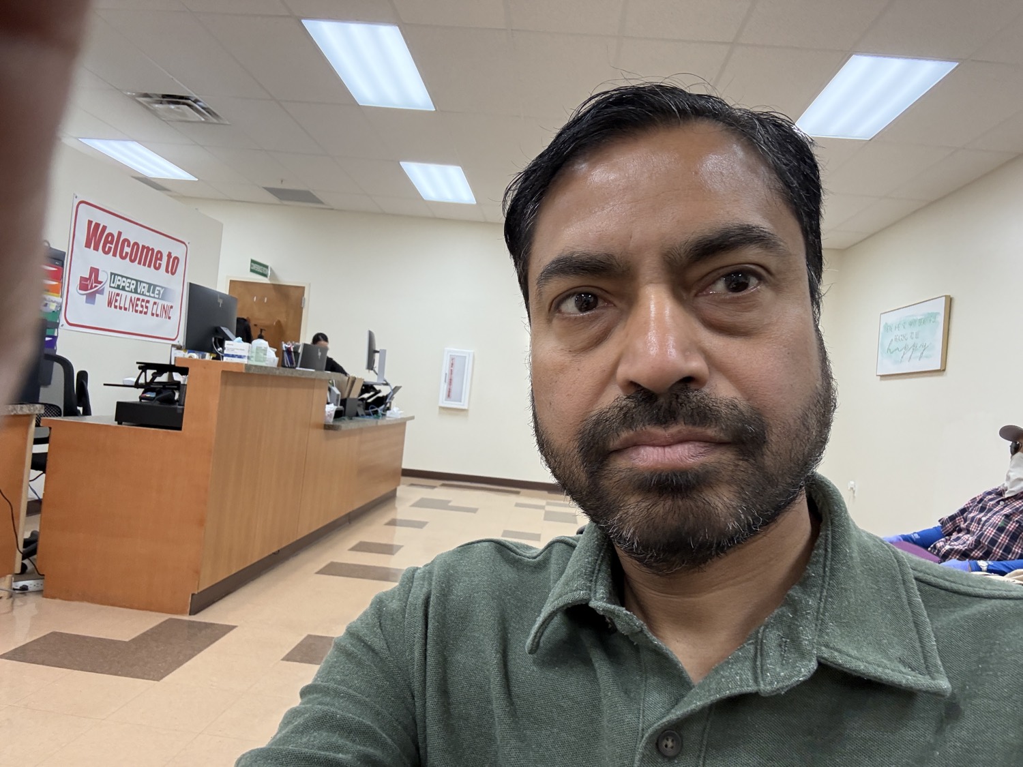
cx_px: 512
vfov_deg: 58.9
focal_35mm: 23
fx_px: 680
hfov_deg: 73.9
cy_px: 384
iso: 200
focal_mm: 2.69
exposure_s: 1/60
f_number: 1.9
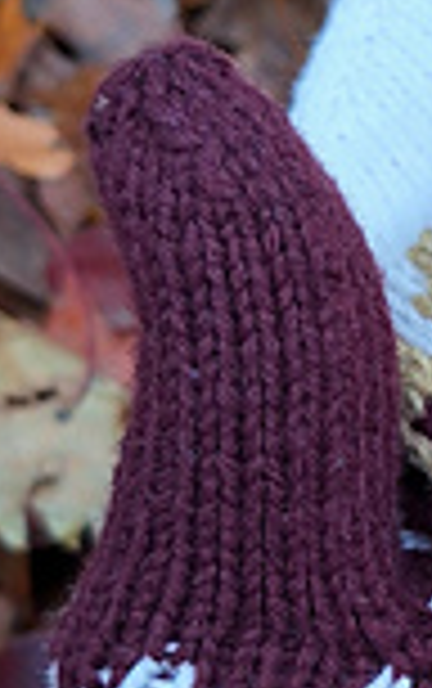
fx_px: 1916
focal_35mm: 102
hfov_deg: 11.8
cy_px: 486
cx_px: 792
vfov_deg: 20.3
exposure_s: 1/100
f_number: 1.8
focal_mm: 5.54
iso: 64
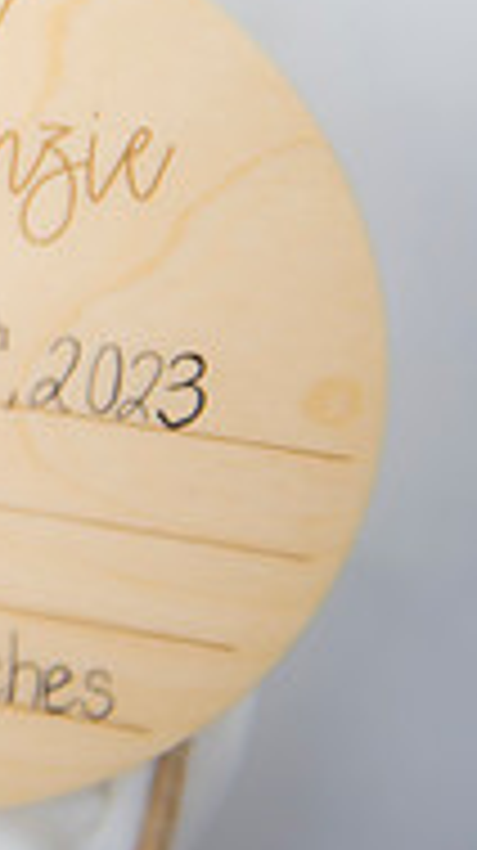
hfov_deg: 6.9
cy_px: 47
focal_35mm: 161
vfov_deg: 13.2
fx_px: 3628
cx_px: -810
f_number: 2.8
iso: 200
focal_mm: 50
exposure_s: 1/125
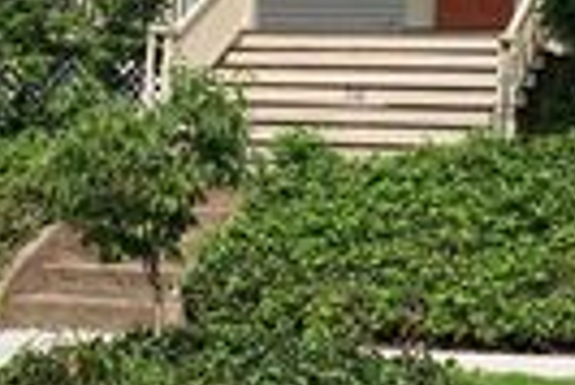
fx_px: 1679
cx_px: 502
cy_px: -167
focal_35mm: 105
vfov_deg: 12.5
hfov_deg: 19.1
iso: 100
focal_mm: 10.38
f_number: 4
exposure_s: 1/640
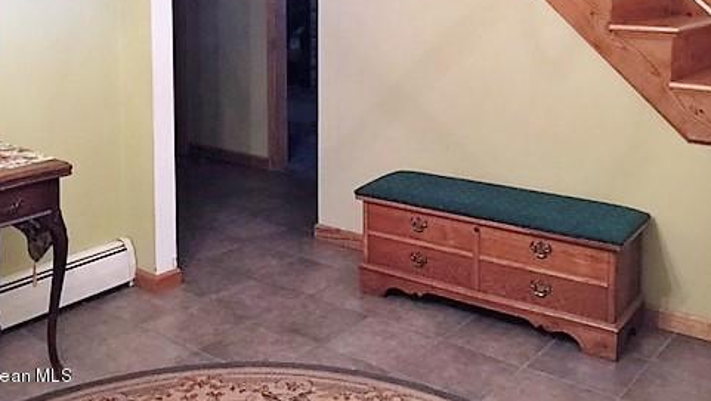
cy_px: 50
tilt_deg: -6.0
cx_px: 293
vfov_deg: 27.5
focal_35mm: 42
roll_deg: -0.6
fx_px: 792
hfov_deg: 48.1
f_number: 2.2
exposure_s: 1/8
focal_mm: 4.15
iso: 100
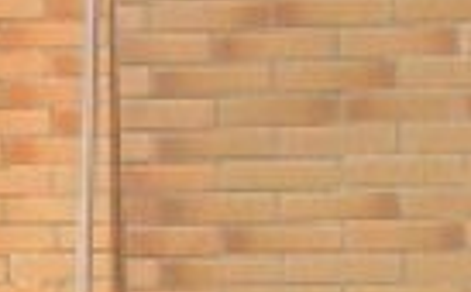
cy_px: 759
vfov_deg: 4.7
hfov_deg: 7.7
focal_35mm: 270
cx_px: -210
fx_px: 3459
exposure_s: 1/448
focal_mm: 5.7
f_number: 4.9
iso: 71
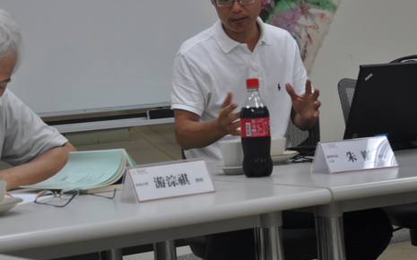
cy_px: 82
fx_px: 1306
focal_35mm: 115
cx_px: 156
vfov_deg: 11.4
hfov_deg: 18.1
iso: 200
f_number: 5.6
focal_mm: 50
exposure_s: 1/30
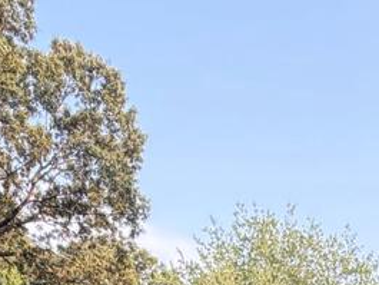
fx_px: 832
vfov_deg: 15.2
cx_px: 290
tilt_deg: -1.7
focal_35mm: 76
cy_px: 587
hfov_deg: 25.3
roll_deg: +0.6
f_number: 2.2
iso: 50
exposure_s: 1/170
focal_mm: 2.22
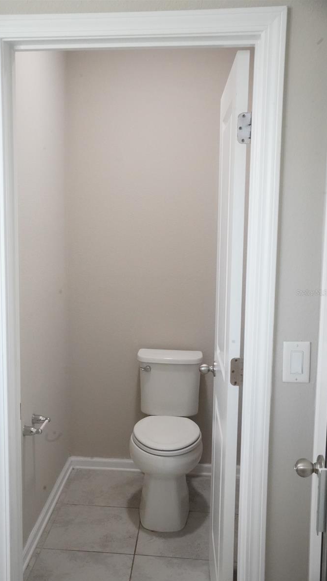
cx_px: 134
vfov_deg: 54.0
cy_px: 293
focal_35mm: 37
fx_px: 570
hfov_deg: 31.9
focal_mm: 35
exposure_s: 1/60
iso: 12800
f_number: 16
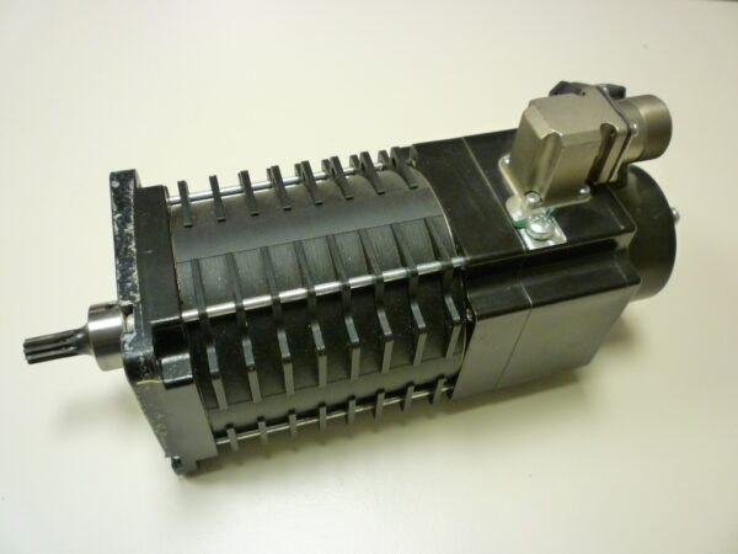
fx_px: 618
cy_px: 277
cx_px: 369
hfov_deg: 61.7
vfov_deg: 48.2
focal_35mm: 29
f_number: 3.3
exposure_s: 1/13
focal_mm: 5.2
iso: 400
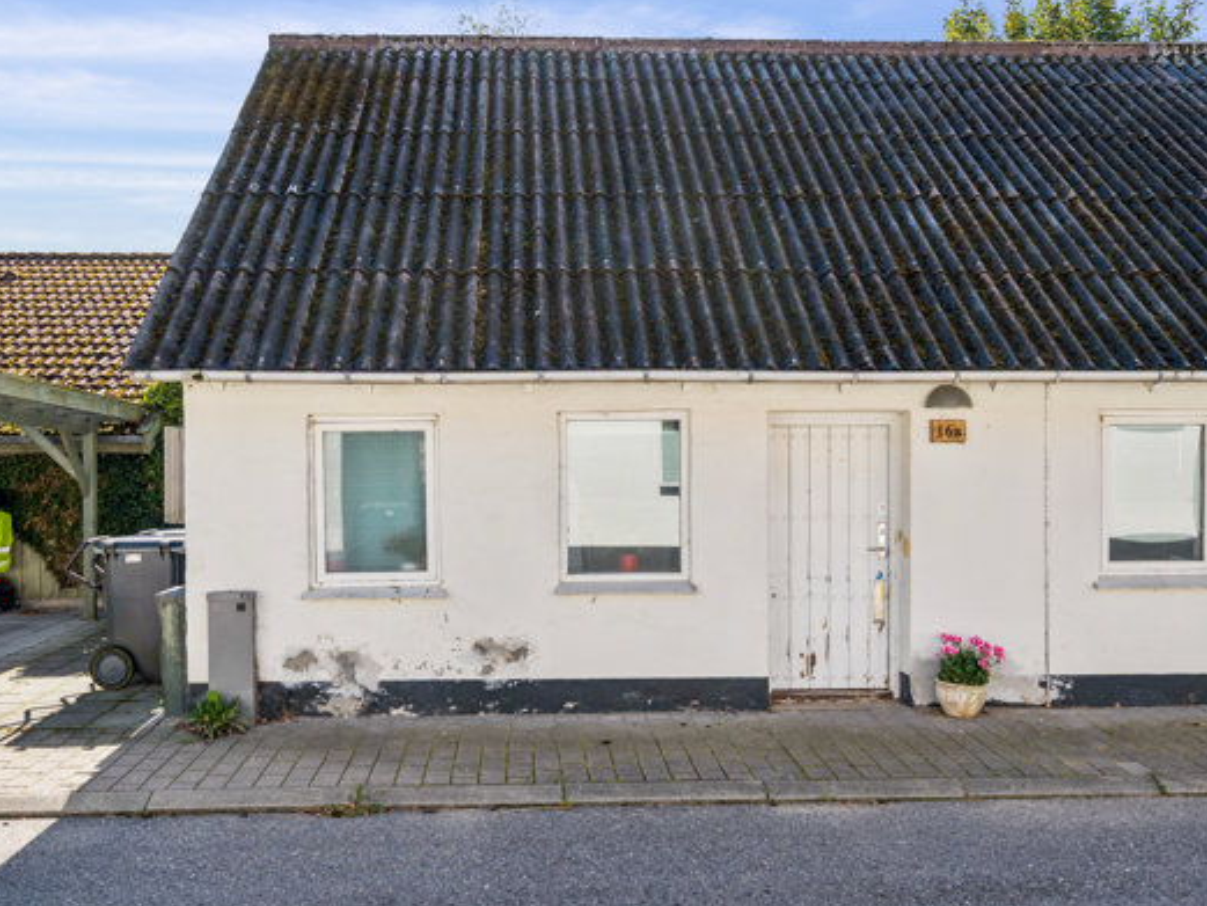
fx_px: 1081
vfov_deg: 45.4
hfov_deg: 58.3
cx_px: 579
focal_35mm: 31
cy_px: 474
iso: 100
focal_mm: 21
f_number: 5
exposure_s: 1/400
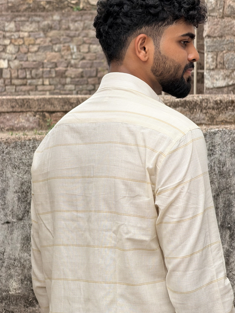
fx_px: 1059
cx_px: 119
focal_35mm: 117
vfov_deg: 16.8
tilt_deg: -1.8
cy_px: 158
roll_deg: -0.6
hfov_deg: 12.7
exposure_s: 1/419
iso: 50
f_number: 2.8
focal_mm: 16.89
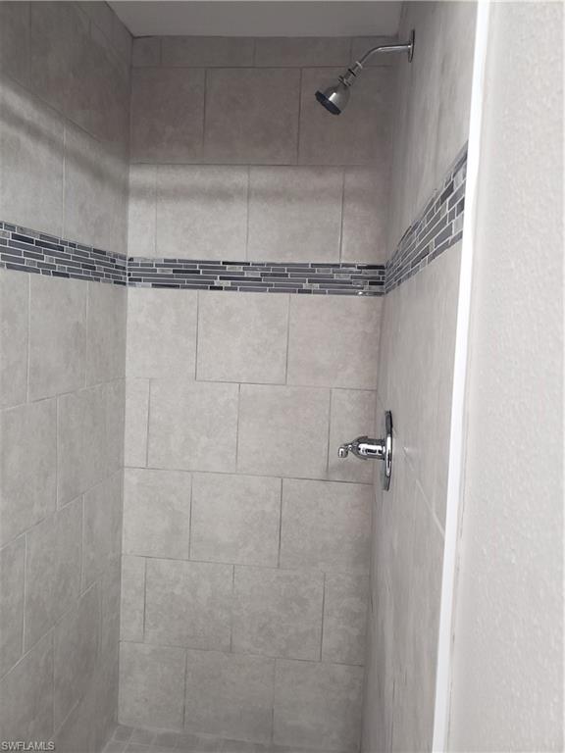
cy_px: 376
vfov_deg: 67.3
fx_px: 566
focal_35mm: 26
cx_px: 282
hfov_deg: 53.1
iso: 320
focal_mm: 4.3
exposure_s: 1/40
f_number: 1.5
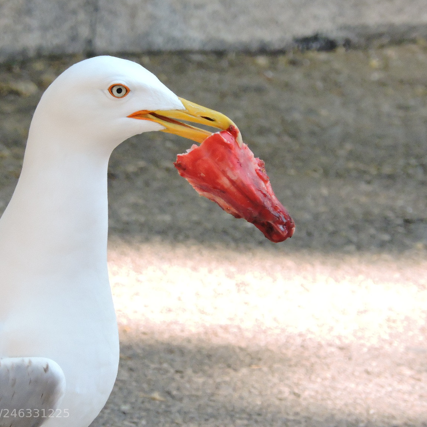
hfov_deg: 2.3
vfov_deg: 2.3
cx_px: 174
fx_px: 10411
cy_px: 217
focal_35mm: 746
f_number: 4.9
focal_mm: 107
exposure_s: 1/500
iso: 720
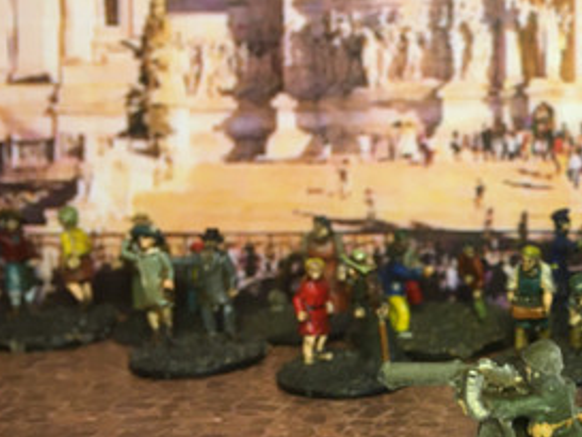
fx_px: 1144
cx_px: 633
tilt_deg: -13.7
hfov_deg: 26.4
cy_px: 322
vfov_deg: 21.5
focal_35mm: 68
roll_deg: +0.7
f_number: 2.2
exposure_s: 1/33
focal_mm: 4.15
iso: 40
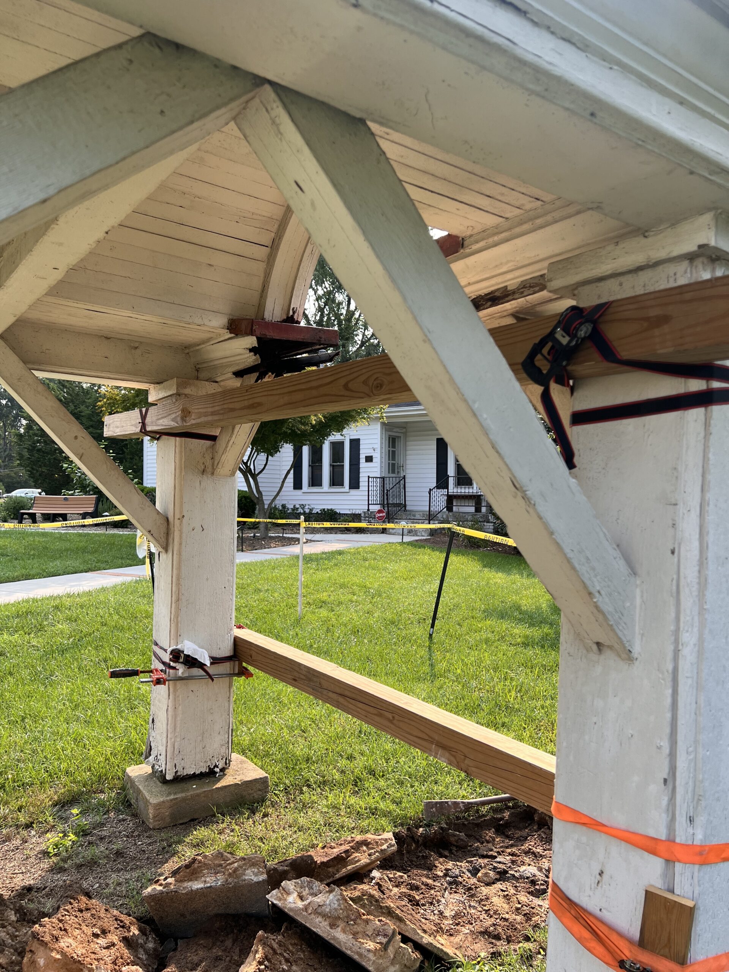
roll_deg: +0.0
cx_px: 364
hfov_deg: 53.1
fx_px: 730
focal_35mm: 26
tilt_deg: +0.3
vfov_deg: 67.3
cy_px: 486
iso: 50
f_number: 1.5
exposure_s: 1/932
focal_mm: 5.7
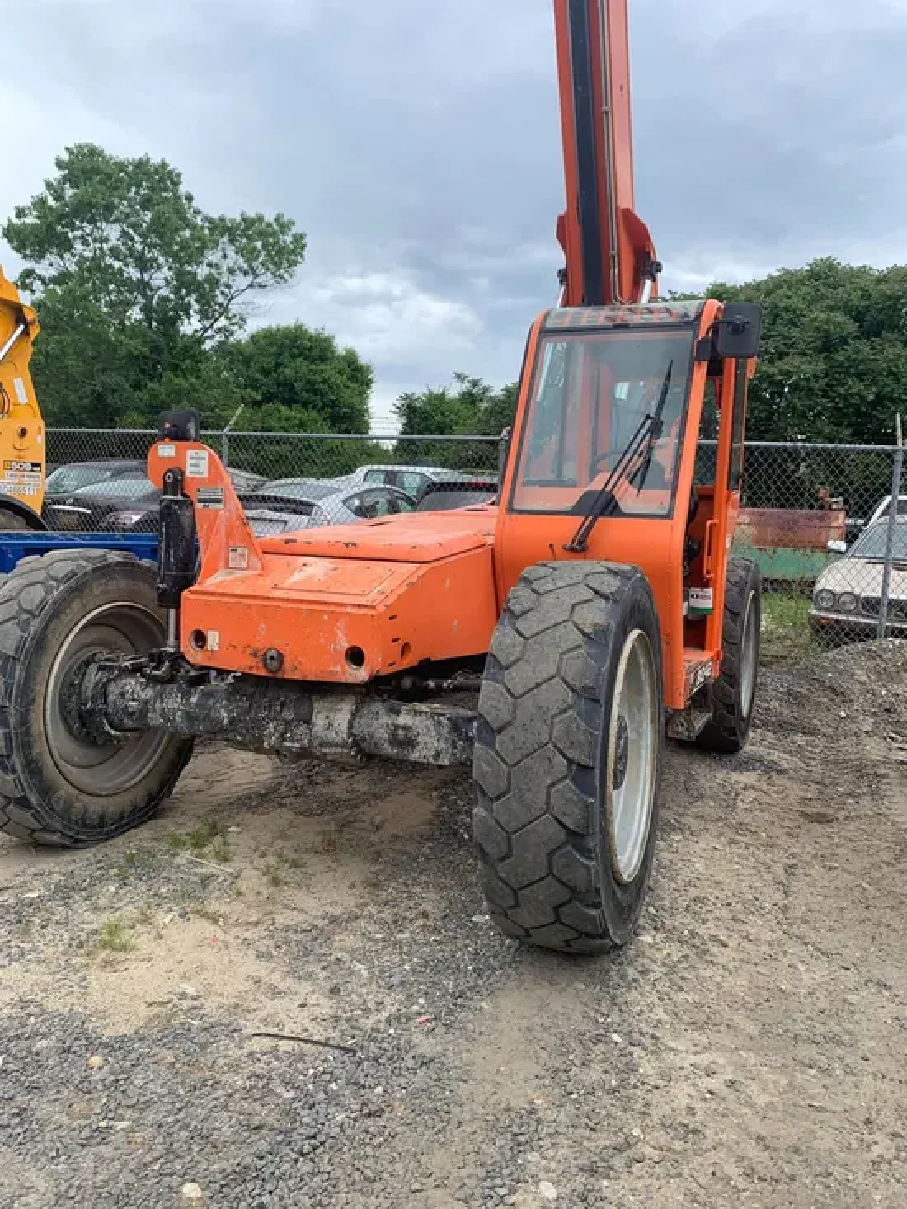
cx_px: 454
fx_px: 908
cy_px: 604
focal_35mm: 26
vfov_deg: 67.3
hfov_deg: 53.1
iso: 25
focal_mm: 4.25
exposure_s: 1/643
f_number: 1.8
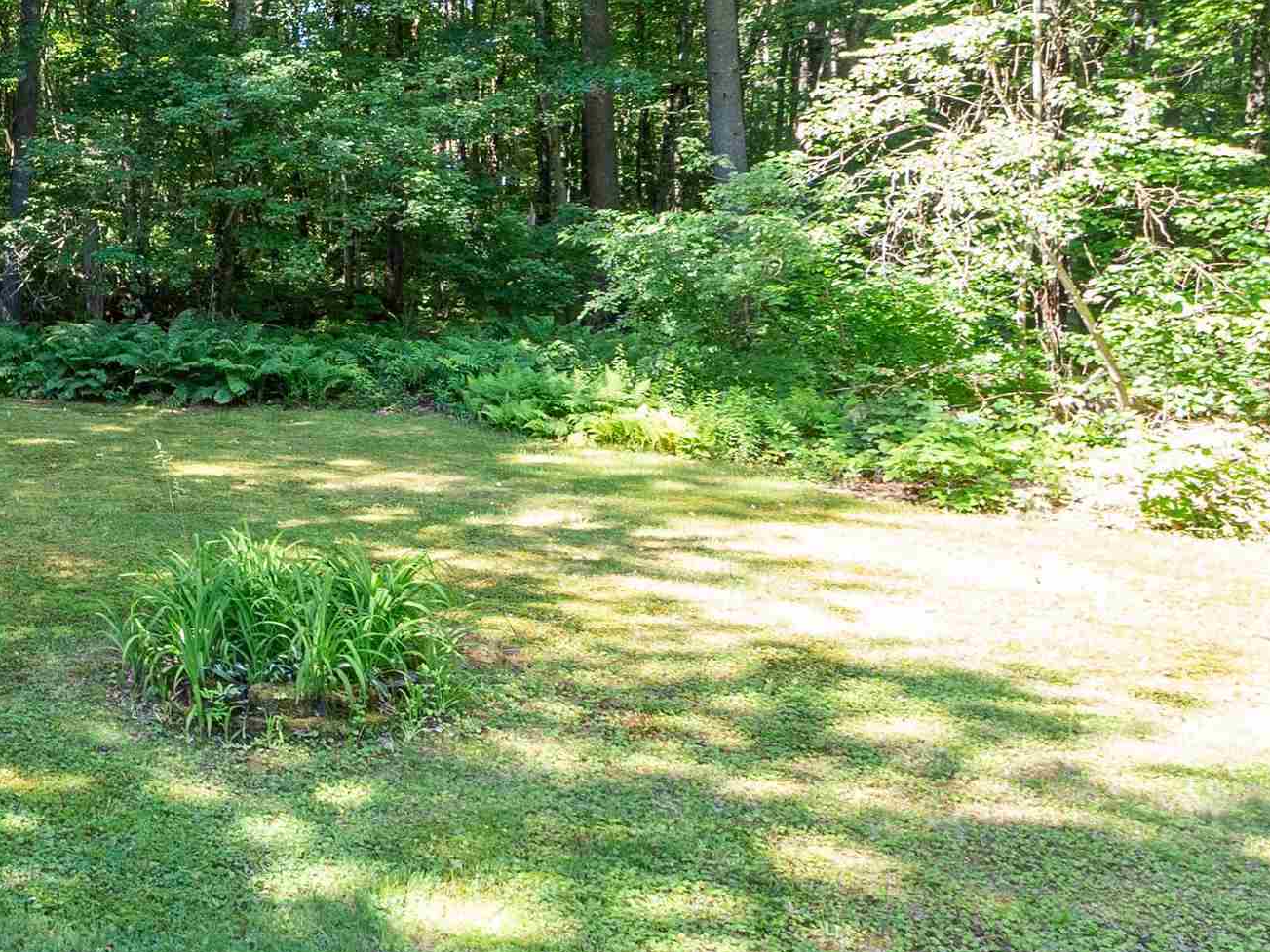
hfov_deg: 47.9
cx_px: 106
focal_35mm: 34
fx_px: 1247
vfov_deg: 40.4
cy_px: 217
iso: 500
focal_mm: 10
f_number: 8
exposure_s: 1/60
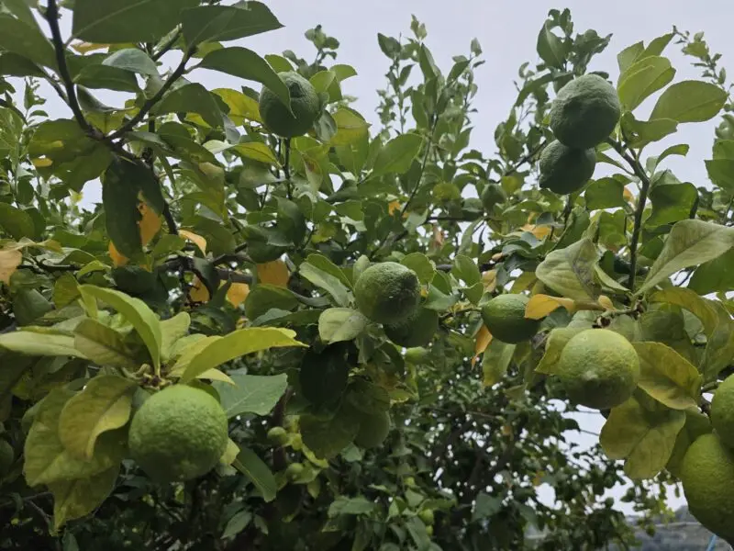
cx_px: 367
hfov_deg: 73.9
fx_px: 488
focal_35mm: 23
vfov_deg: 58.9
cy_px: 276
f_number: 1.7
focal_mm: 6.3
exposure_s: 1/182
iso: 50
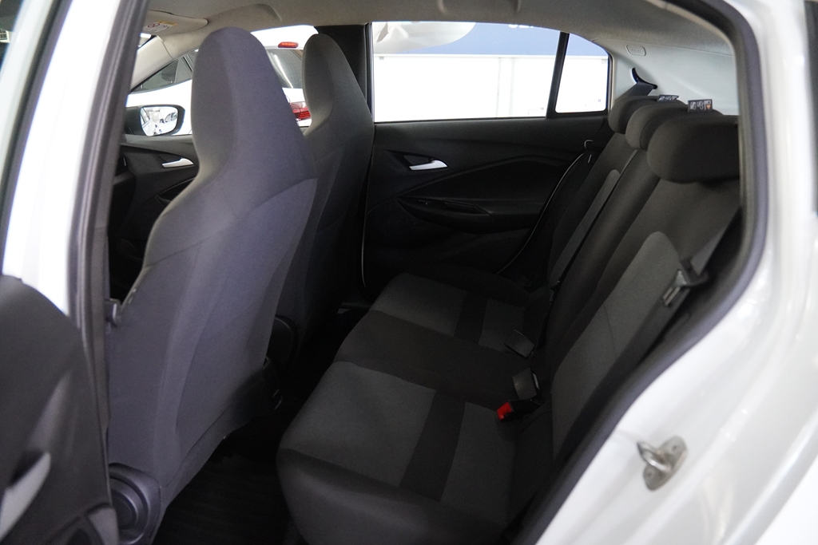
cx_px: 409
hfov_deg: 70.4
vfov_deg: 50.4
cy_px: 272
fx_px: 579
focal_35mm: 26
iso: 5000
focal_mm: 17
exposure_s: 1/160
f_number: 2.8
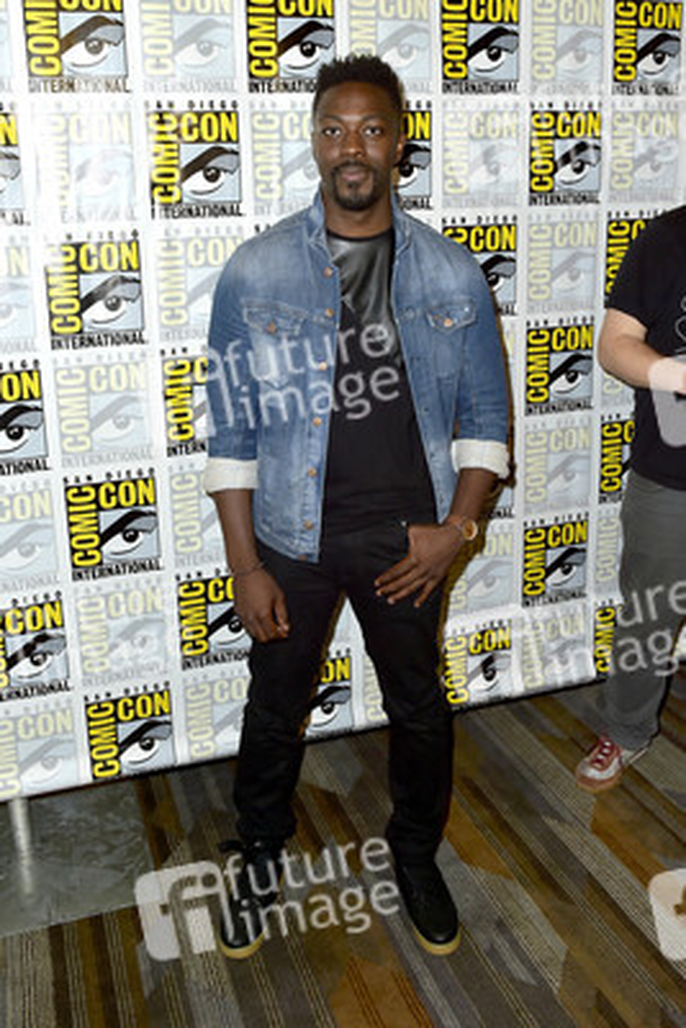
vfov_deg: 67.4
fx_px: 771
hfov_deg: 48.0
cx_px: 343
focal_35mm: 27
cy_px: 514
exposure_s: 1/250
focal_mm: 27
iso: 200
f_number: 6.3
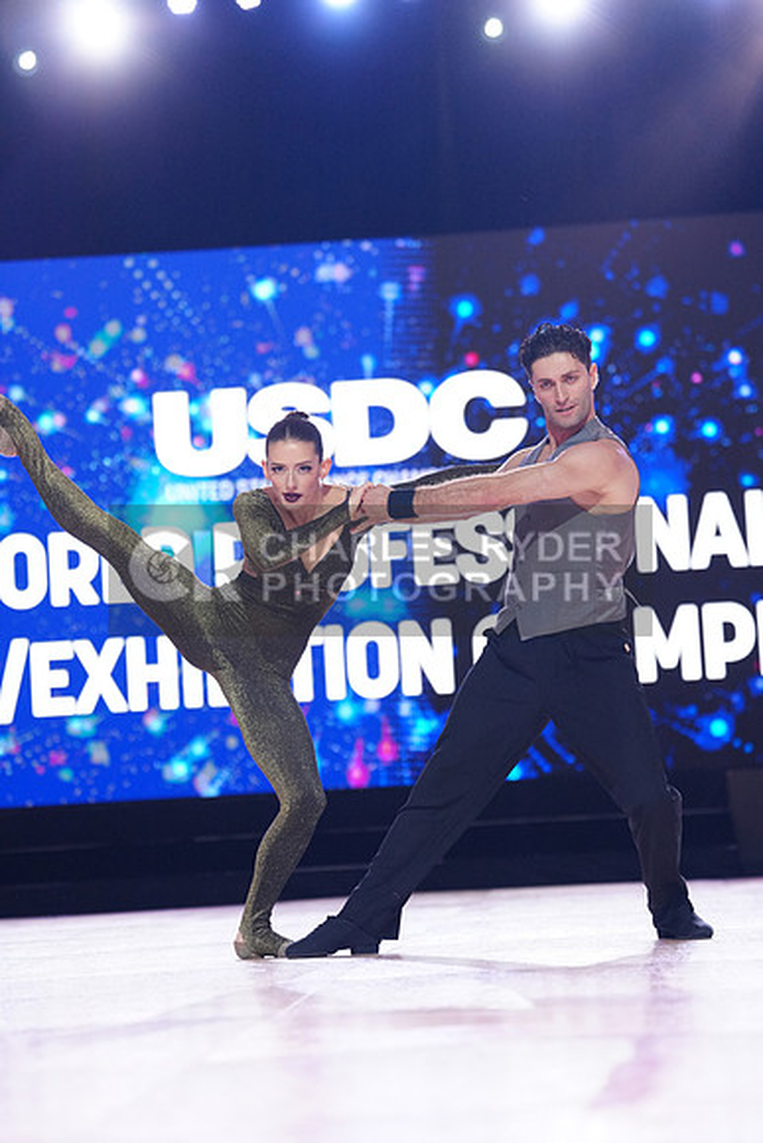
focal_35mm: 102
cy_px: 572
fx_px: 3241
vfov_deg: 20.0
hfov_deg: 13.4
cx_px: 382
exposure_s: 1/400
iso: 2000
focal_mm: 102
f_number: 2.8
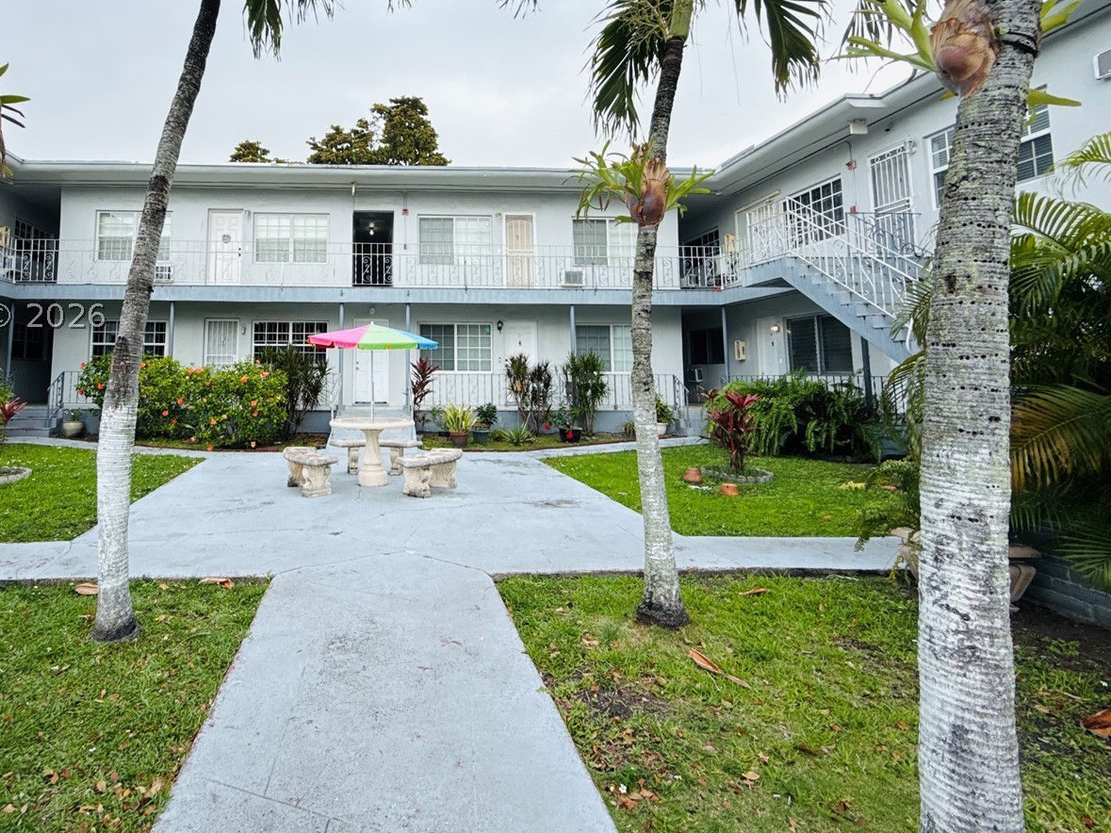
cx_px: 395
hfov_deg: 82.5
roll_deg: -0.1
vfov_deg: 67.7
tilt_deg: +6.4
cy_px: 316
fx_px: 610
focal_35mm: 19
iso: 50
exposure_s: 1/585
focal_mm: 2.22
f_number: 2.2
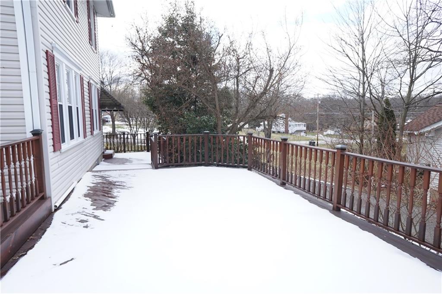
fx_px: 295
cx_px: 221
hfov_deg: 73.8
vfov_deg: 53.1
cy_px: 147
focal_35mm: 24
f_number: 7.1
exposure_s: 1/160
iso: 200
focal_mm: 16
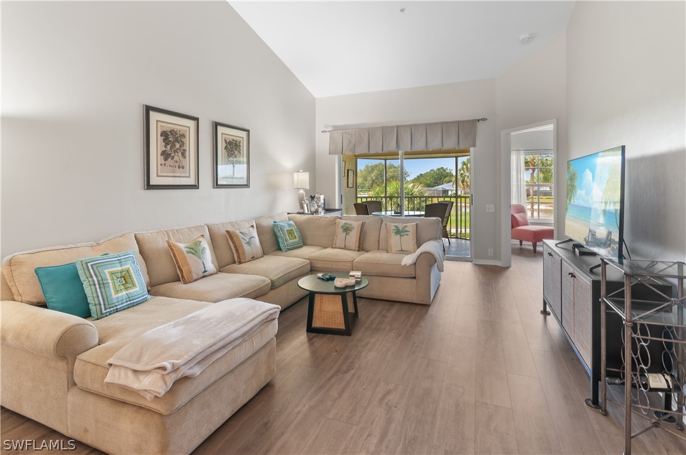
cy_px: 228
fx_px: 314
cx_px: 343
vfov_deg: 71.9
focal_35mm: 16
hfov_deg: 95.1
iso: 200
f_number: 8
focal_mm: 11
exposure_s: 1.3
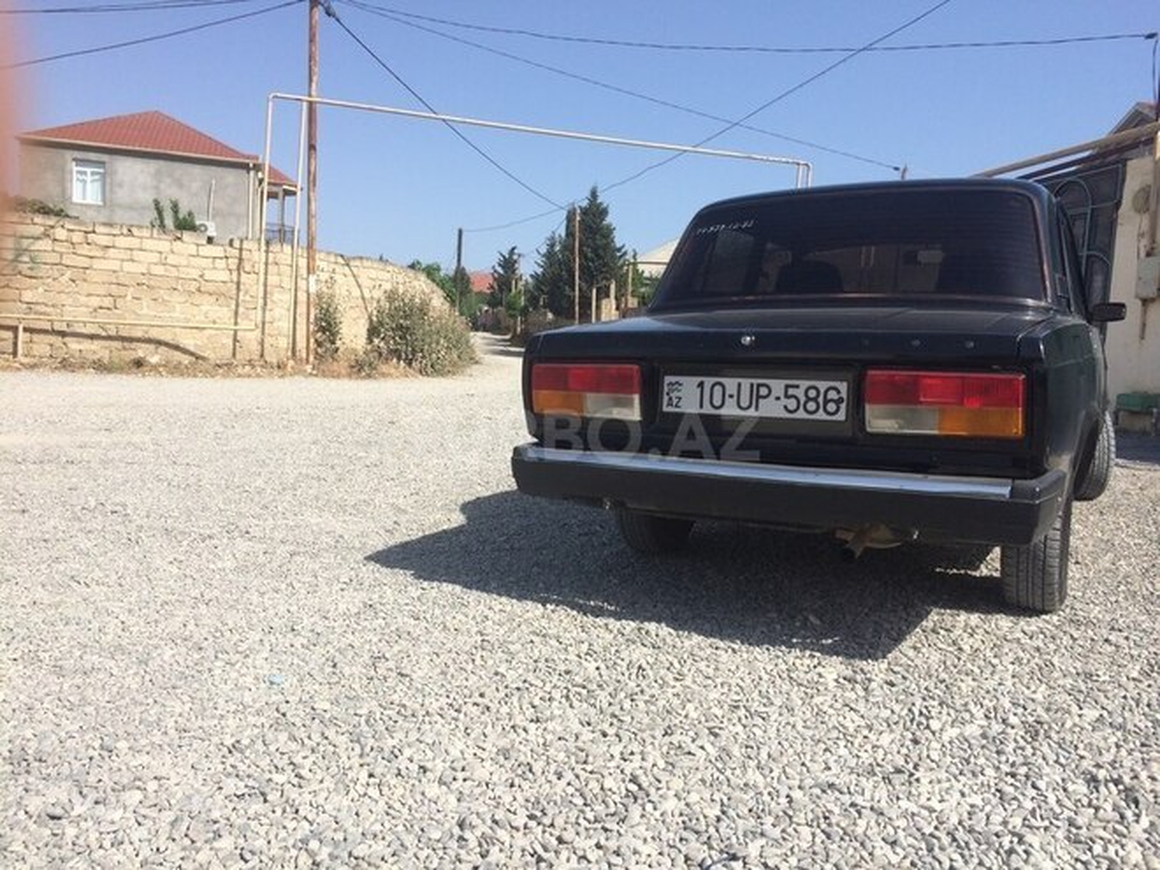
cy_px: 435
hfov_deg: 61.7
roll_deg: -2.5
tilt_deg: -6.8
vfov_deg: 48.2
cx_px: 580
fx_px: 972
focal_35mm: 29
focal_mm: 4.15
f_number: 2.2
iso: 32
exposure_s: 1/2740
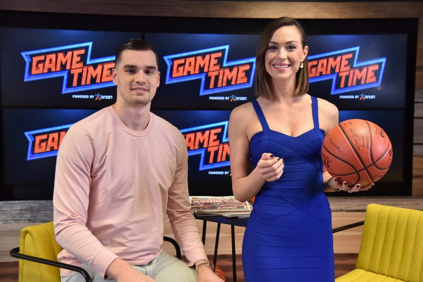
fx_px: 564
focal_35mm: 48
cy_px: 141
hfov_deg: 41.1
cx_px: 212
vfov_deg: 28.1
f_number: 4
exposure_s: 1/500
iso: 2500
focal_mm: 48
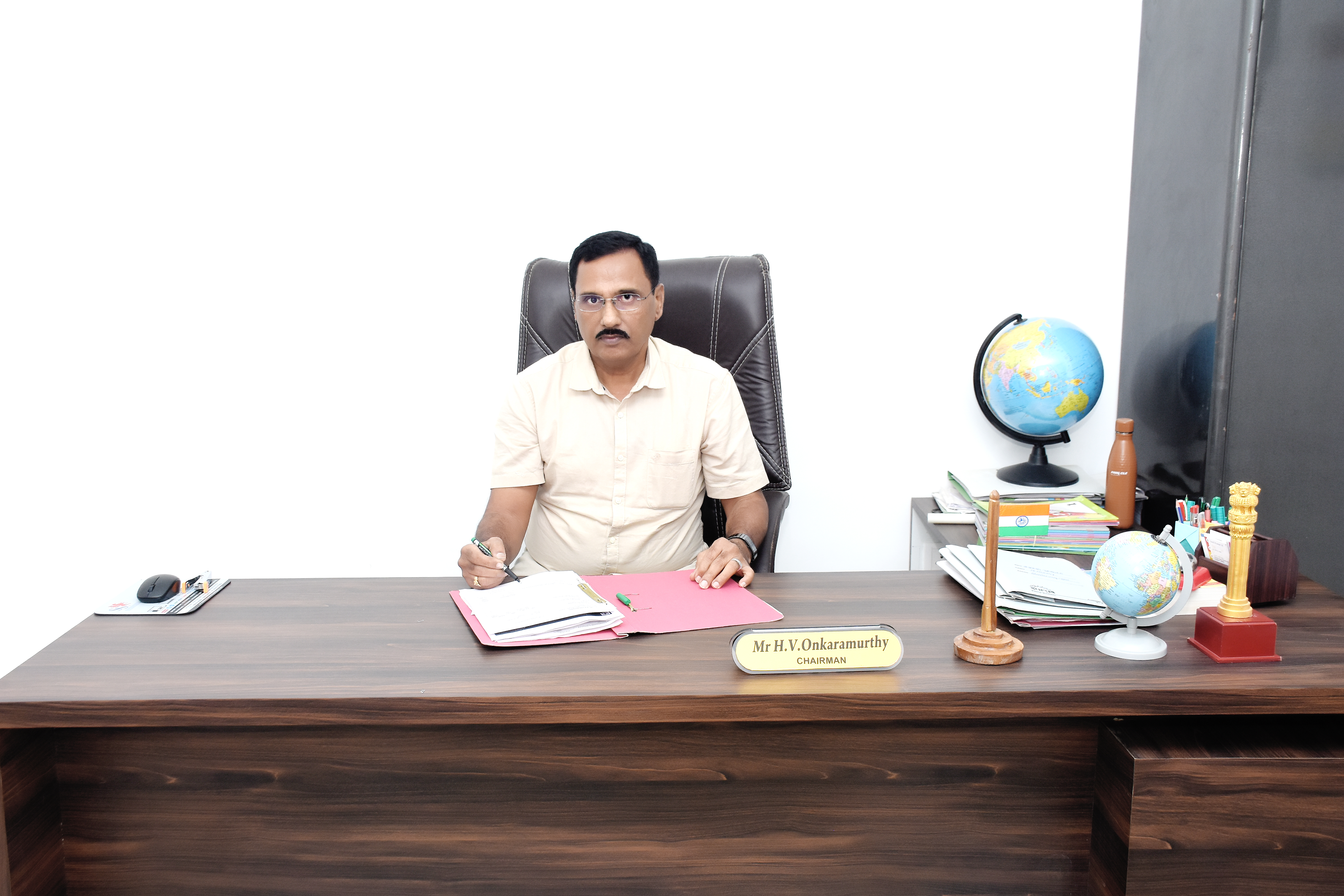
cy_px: 448
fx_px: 1288
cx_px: 672
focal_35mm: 34
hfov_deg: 55.1
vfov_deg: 38.4
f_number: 6.3
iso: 640
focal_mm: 23
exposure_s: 1/125
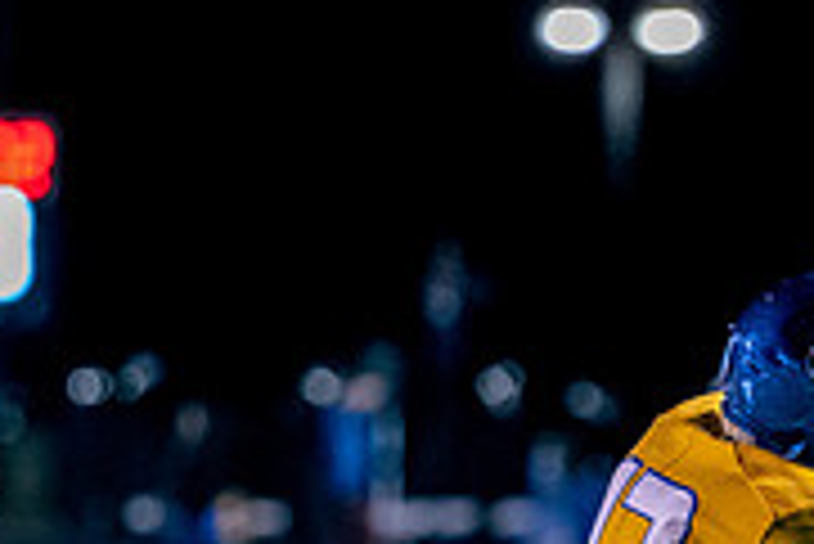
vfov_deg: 1.8
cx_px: 695
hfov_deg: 2.7
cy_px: 625
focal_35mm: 764
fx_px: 17288
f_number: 2.8
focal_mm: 160
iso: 4000
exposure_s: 1/1000
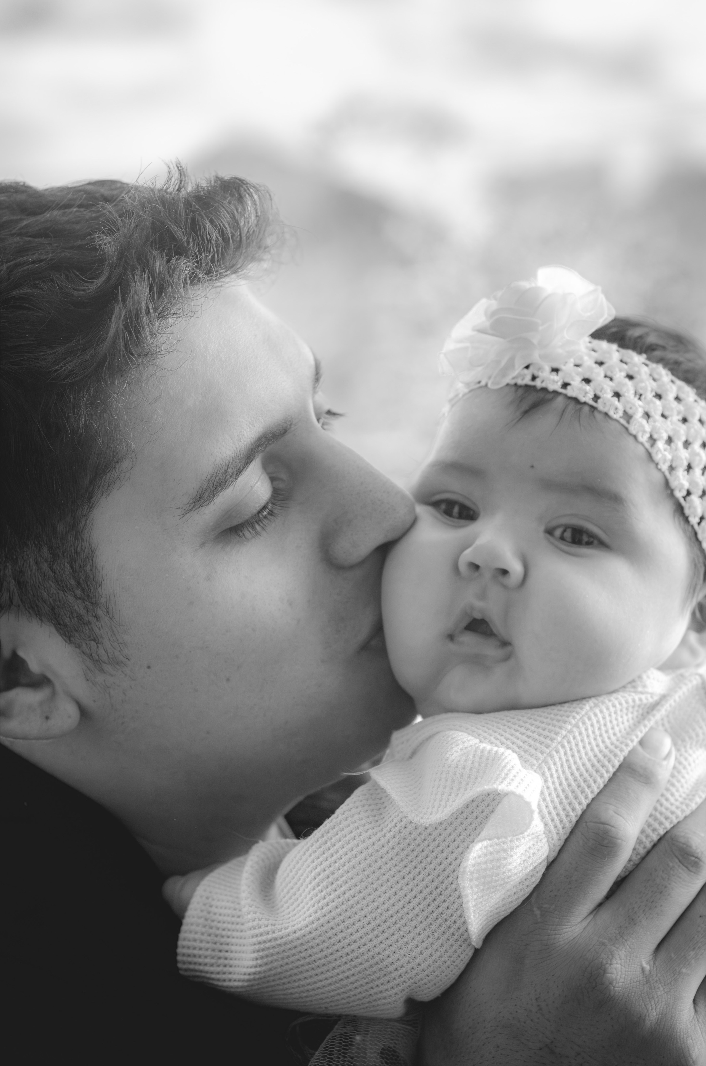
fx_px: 2216
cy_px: 533
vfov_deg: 27.0
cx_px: 353
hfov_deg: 18.1
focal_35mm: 75
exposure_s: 1/500
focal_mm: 50
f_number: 4
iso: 100
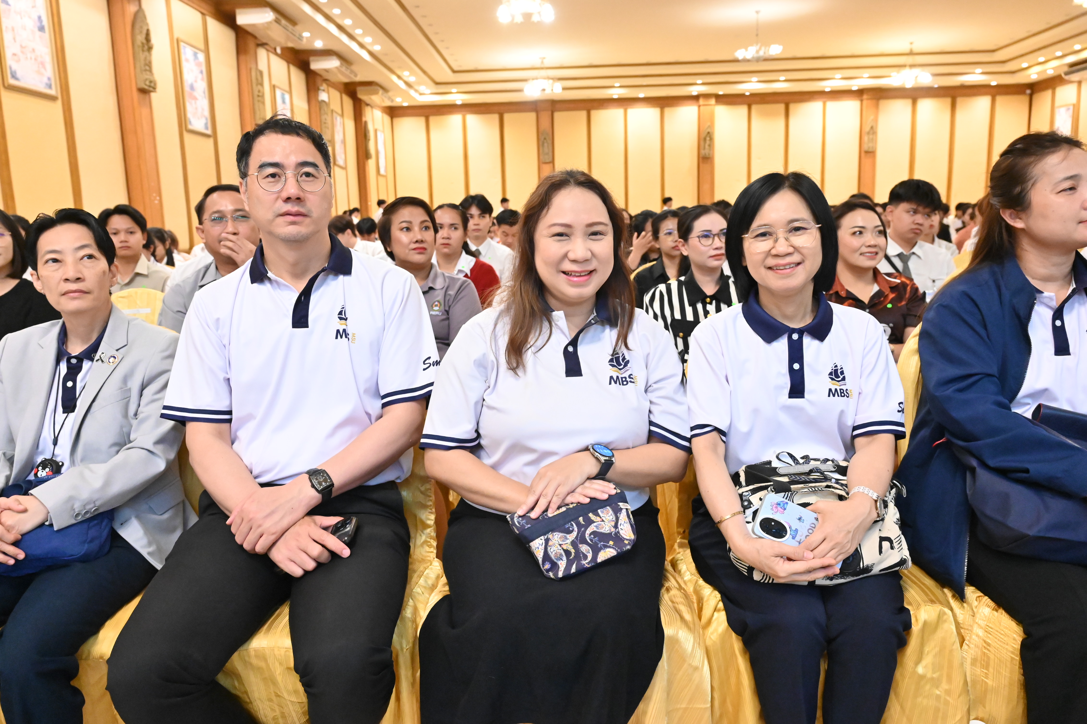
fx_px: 845
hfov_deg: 65.5
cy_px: 362
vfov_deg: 46.4
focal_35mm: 28
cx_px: 544
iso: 10000
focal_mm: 28
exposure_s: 1/80
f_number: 5.6
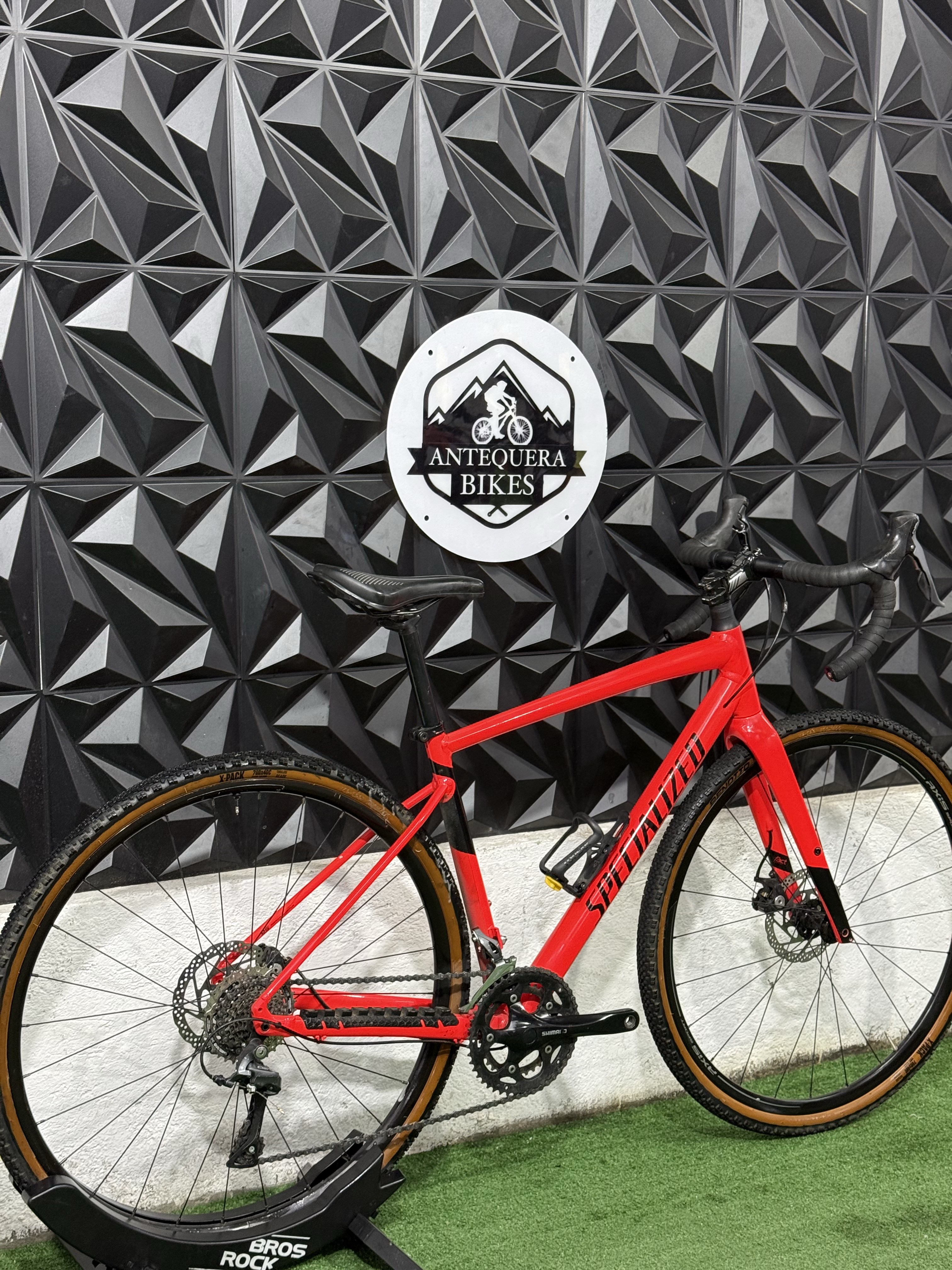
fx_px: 1760
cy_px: 635
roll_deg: -0.9
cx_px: 476
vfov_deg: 39.7
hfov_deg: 30.3
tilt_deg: -6.0
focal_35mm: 48
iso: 200
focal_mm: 6.76
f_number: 1.78
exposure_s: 1/60
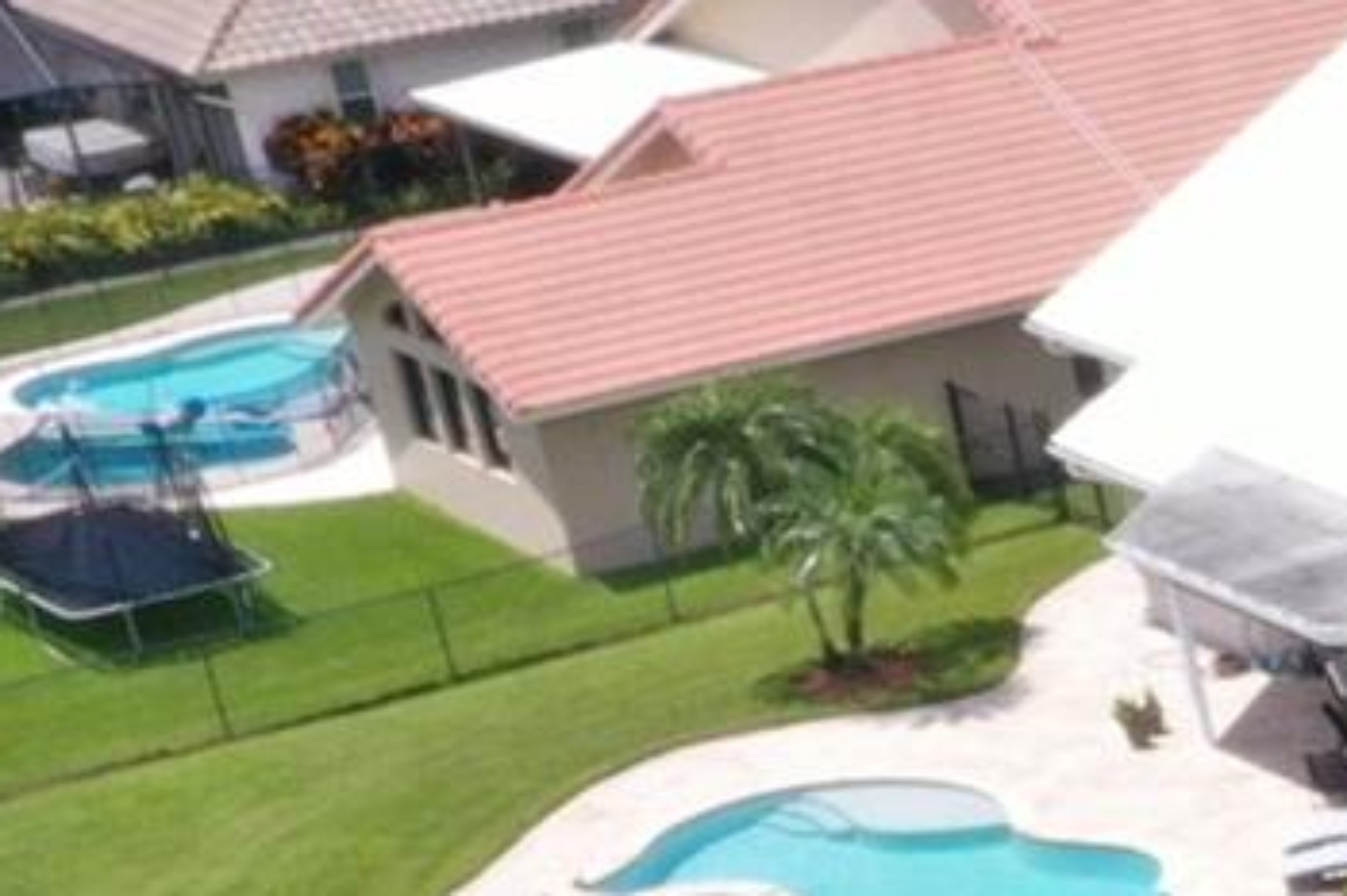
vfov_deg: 7.7
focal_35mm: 164
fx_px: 6133
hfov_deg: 10.4
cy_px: 2186
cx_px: 3498
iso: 100
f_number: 11
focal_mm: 10.26
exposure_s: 1/100
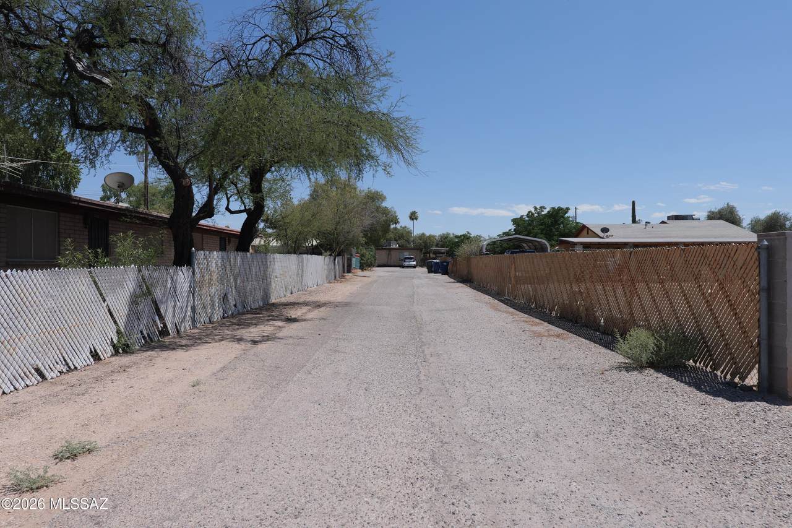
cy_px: 264
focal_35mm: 24
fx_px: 528
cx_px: 396
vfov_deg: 53.1
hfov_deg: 73.8
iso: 160
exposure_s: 1/640
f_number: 7.1
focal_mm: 24
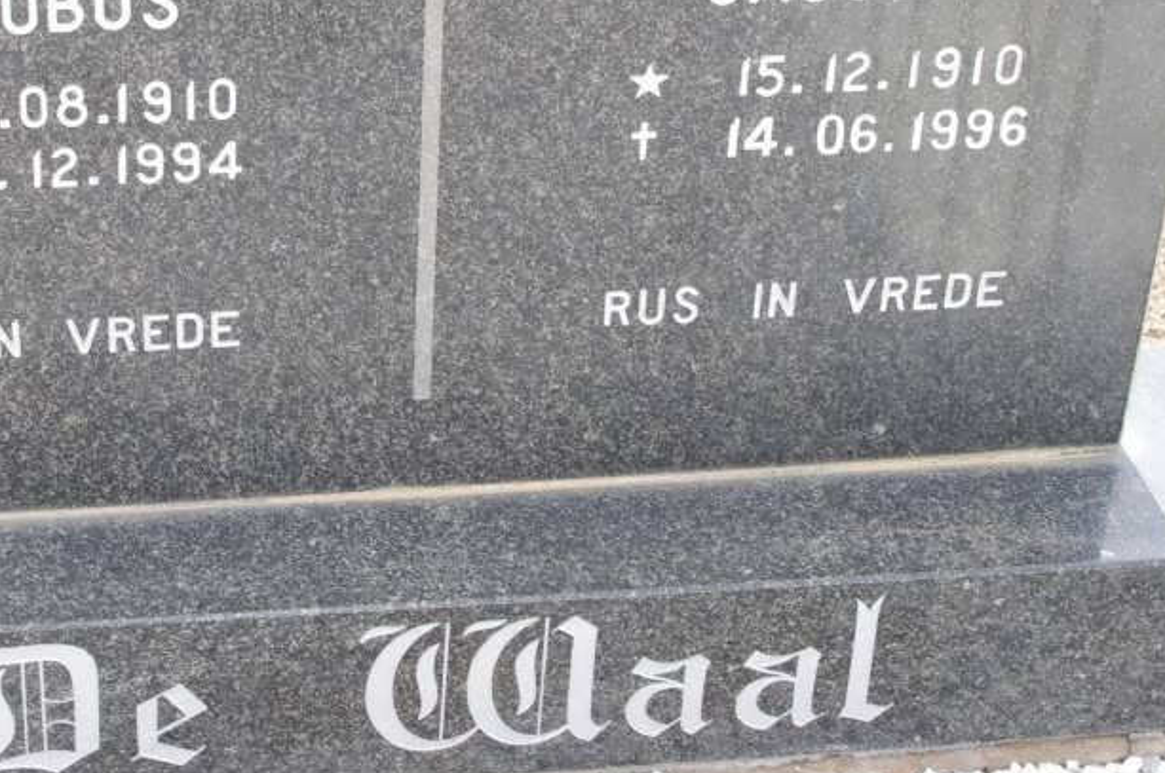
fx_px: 2909
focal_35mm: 90
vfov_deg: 15.1
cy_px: 261
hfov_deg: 22.5
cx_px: 376
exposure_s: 1/125
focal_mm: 30.63
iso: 800
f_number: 11
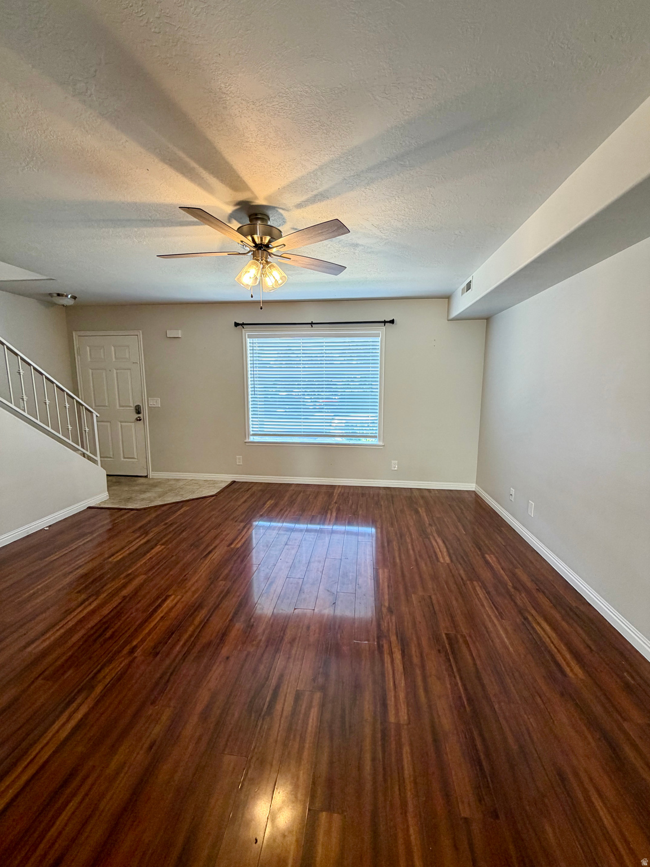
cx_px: 325
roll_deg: -0.2
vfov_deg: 102.1
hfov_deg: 85.7
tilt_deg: -8.7
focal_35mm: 14
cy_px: 434
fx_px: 351
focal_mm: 2.22
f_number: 2.2
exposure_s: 1/60
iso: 160
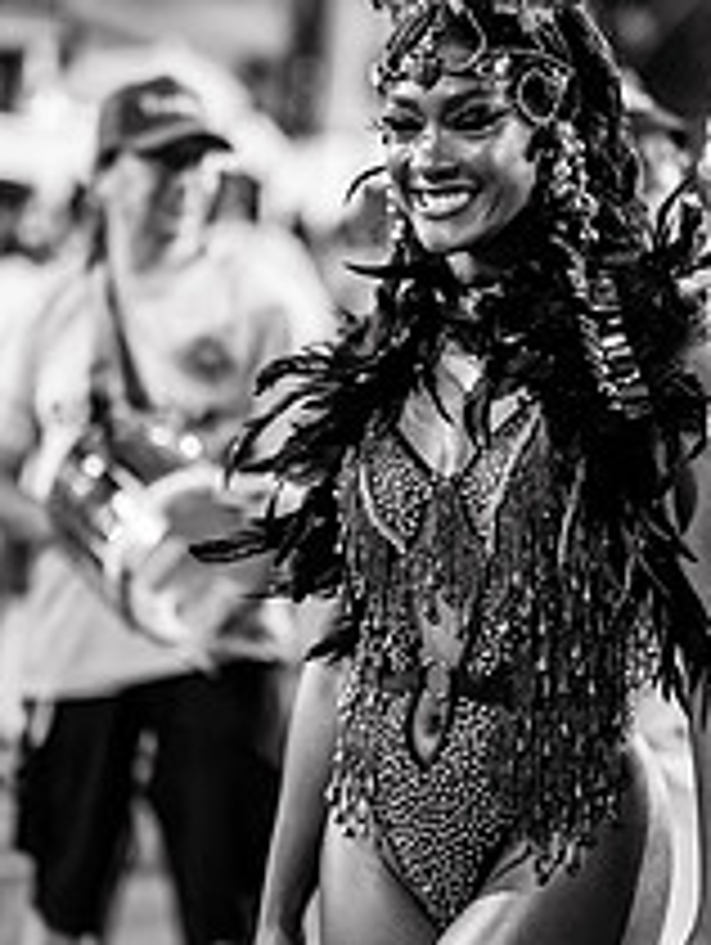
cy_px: 428
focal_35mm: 103
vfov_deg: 19.1
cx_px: 382
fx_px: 2815
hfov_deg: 14.4
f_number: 1.2
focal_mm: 50
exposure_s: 1/320
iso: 2000
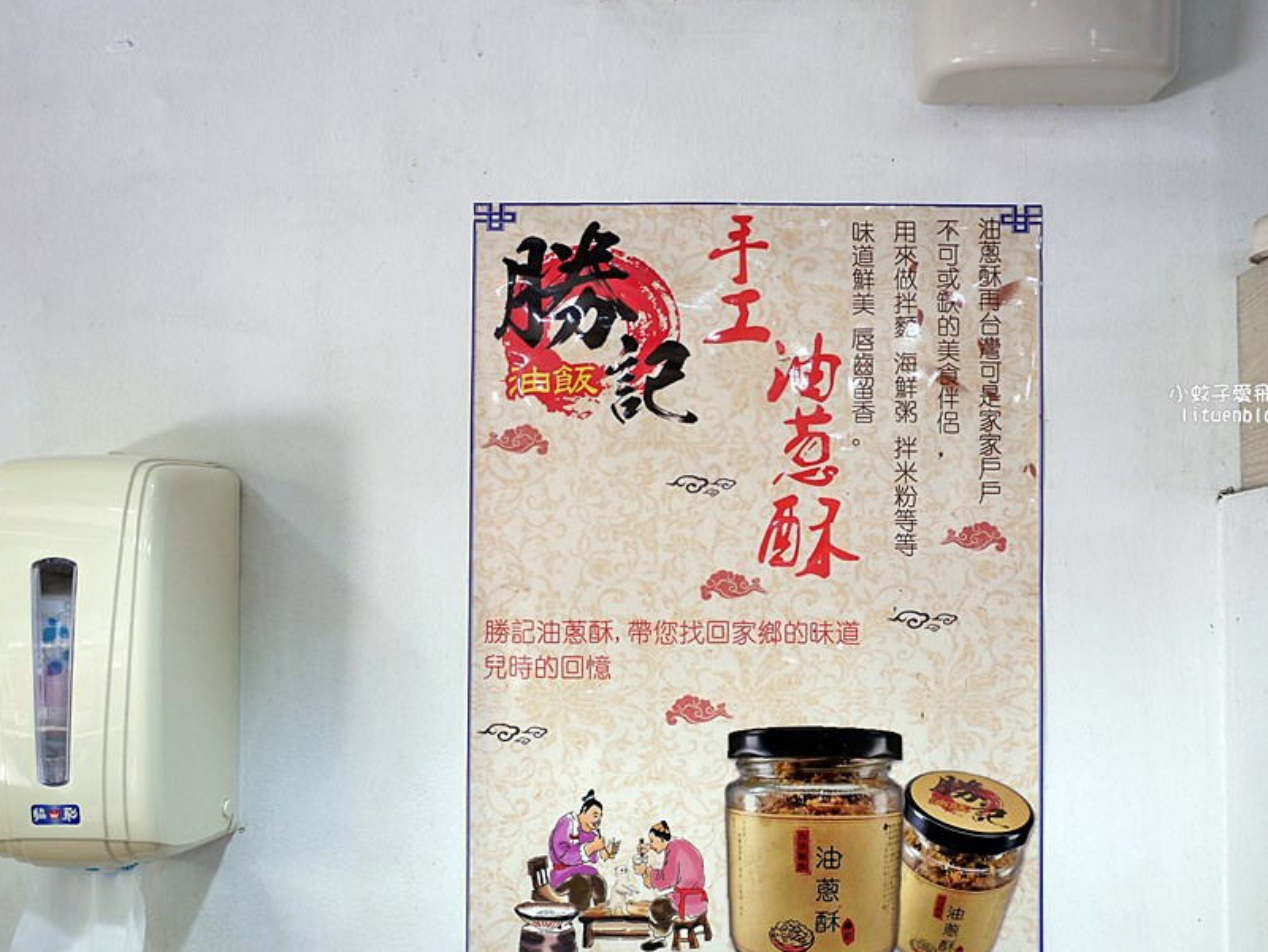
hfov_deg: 52.4
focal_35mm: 35
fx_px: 1283
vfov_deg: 40.6
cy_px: 560
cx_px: 731
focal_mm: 14
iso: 200
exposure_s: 1/80
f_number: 2.5
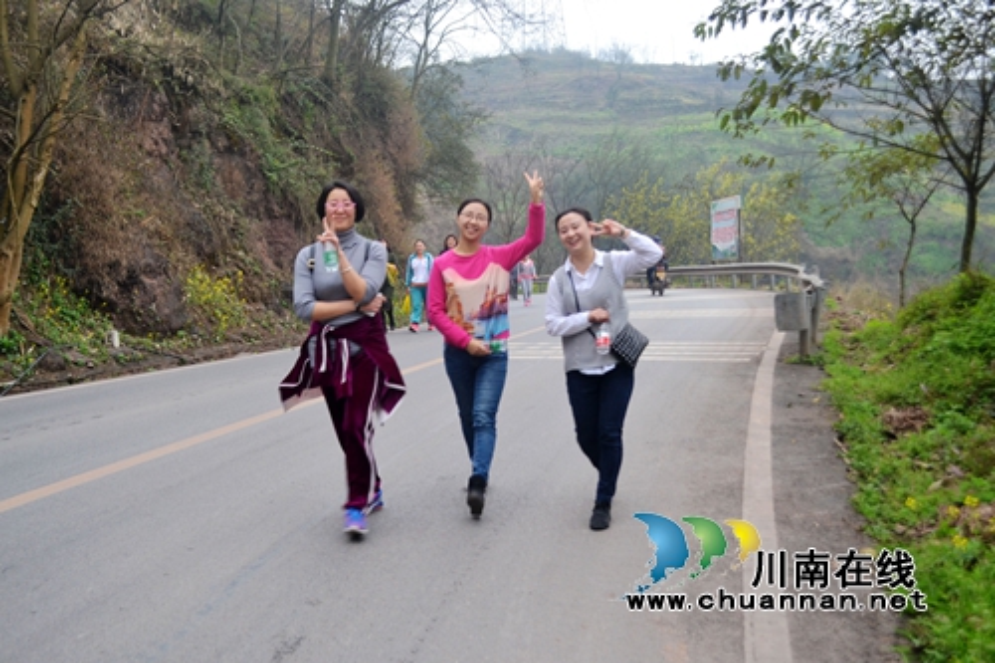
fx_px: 1078
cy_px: 332
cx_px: 498
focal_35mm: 39
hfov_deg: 49.6
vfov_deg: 34.2
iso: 400
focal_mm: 26
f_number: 4.2
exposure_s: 1/60
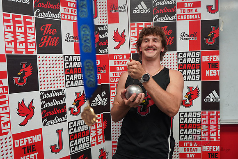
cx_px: 119
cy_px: 80
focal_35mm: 31
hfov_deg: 60.3
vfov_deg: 42.3
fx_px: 205
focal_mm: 31
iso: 1250
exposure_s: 1/160
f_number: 4
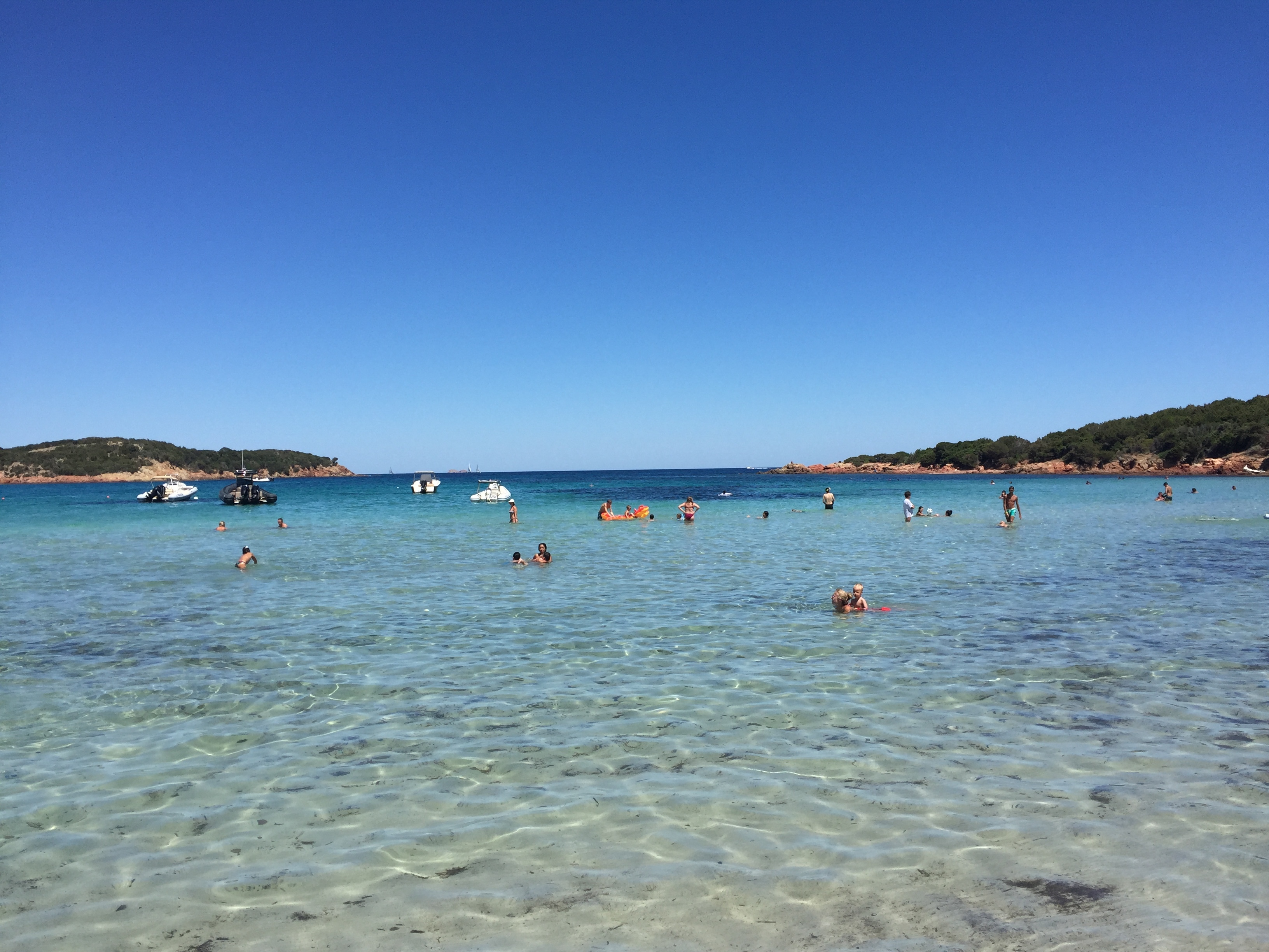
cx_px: 634
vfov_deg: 48.2
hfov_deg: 61.7
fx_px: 1063
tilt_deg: +0.1
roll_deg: +0.8
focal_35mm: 29
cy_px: 476
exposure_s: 1/2825
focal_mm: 4.15
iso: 32
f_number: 2.2
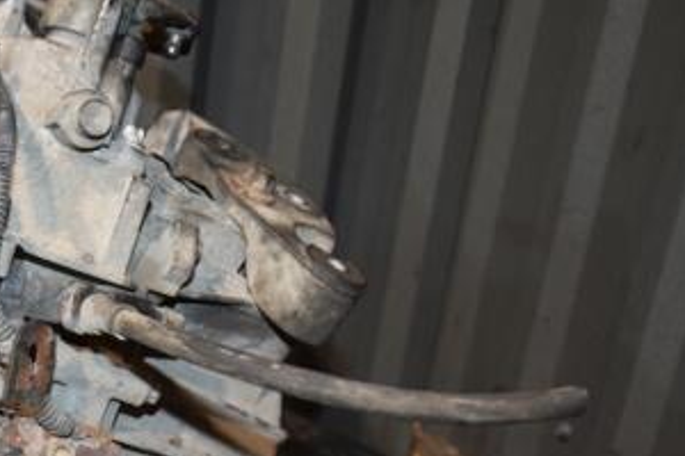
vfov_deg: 20.4
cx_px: 11
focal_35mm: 66
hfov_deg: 28.7
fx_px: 1256
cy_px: 344
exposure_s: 1/60
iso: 800
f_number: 5
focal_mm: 22
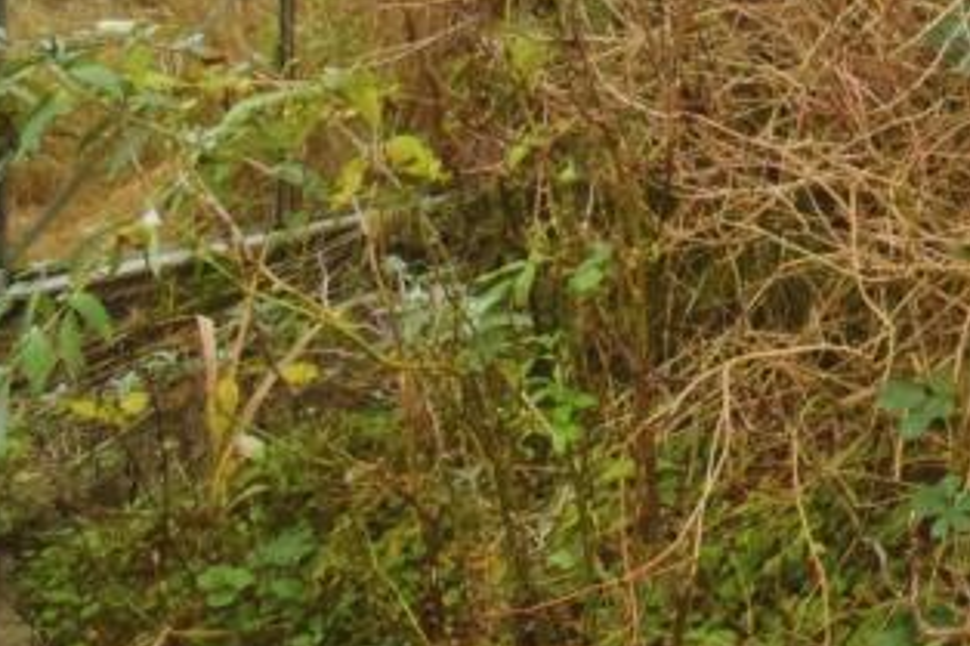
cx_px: 1192
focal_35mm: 49
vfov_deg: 23.2
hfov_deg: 32.5
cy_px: -267
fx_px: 1320
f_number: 20
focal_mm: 10
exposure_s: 1/60
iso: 1000
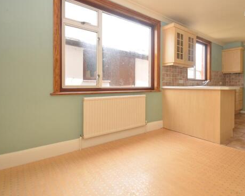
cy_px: 84
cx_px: 158
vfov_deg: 67.8
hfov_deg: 78.4
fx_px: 145
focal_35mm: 20
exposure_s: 1/30
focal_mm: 10
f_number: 7.1
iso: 250
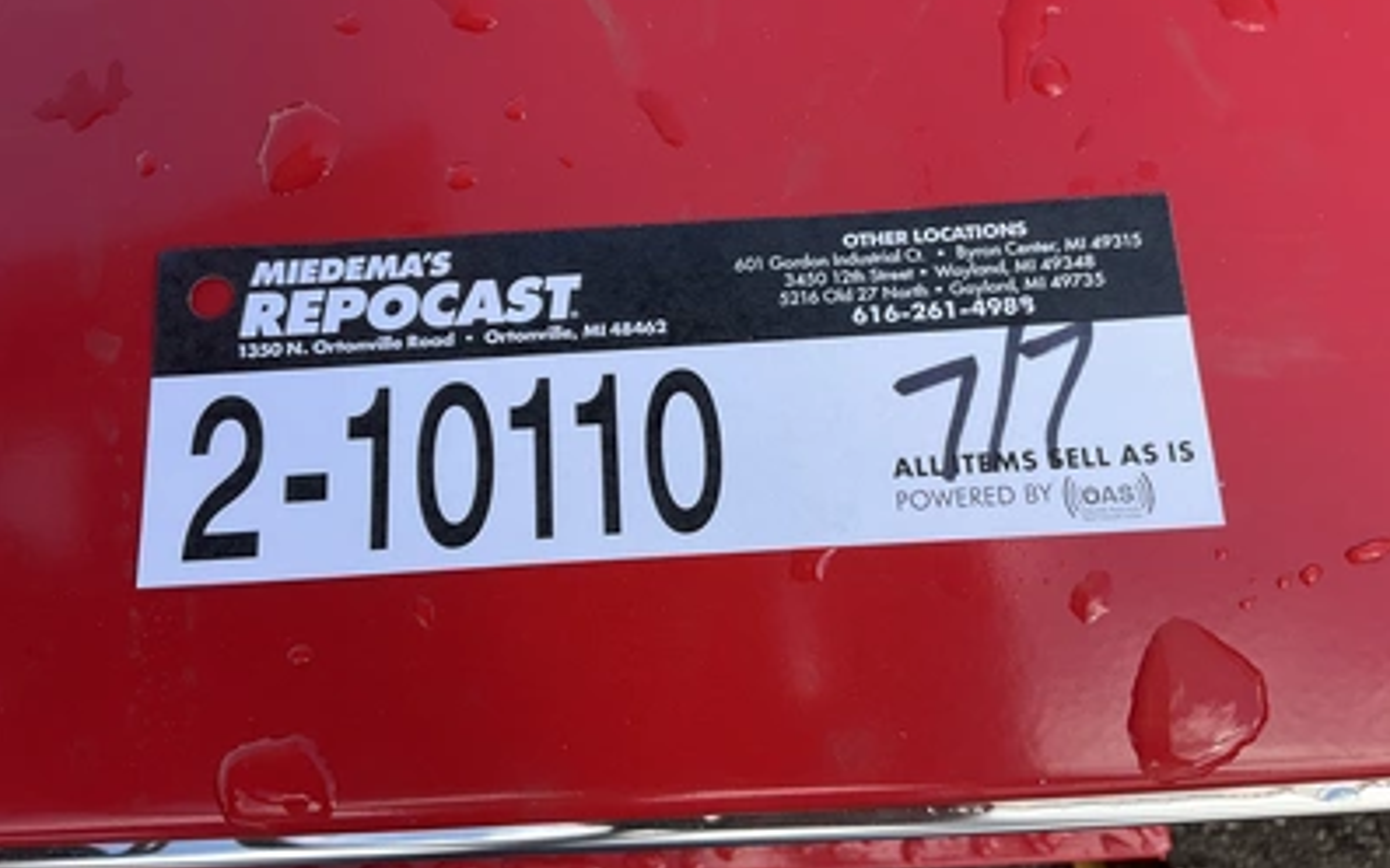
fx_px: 1174
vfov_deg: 40.5
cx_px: 697
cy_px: 385
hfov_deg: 61.2
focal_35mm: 31
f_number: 1.8
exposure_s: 1/759
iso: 25
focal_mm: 3
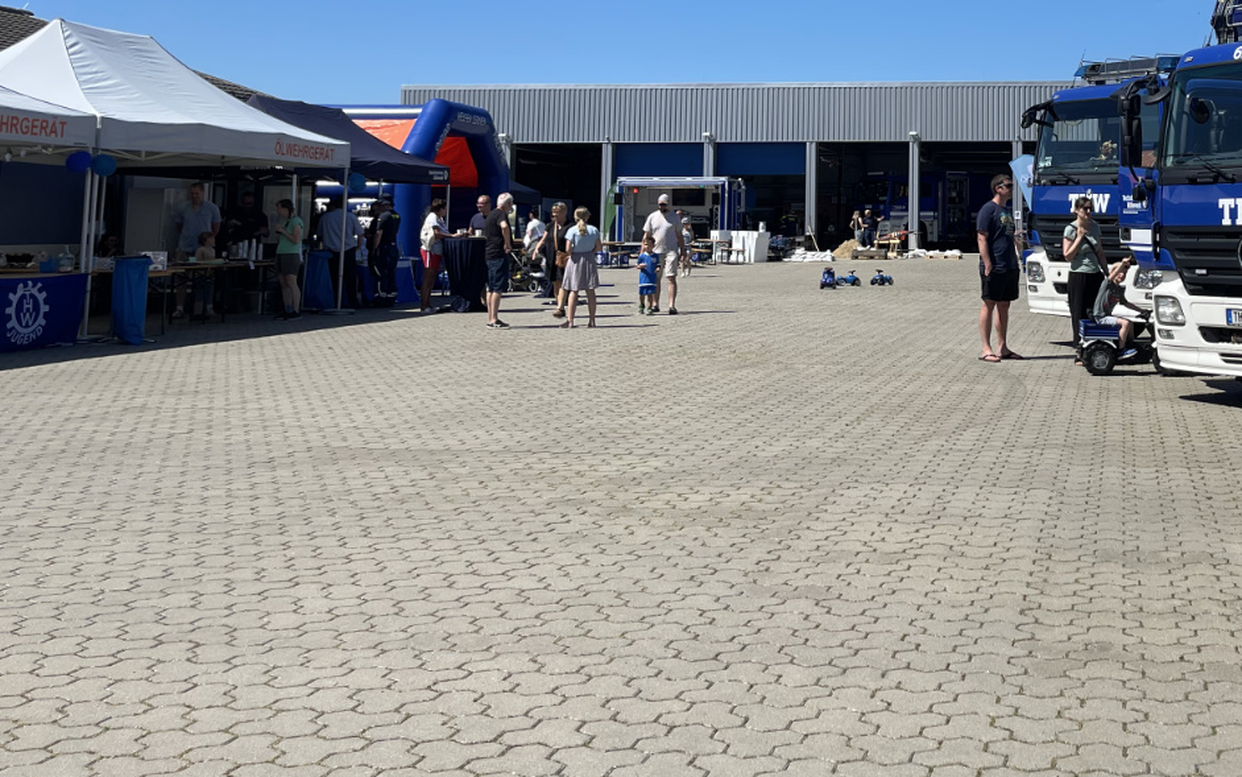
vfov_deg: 27.5
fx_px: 1523
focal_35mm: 45
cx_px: 985
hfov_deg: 42.5
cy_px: 62
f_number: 1.6
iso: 32
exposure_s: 1/4348
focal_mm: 5.1
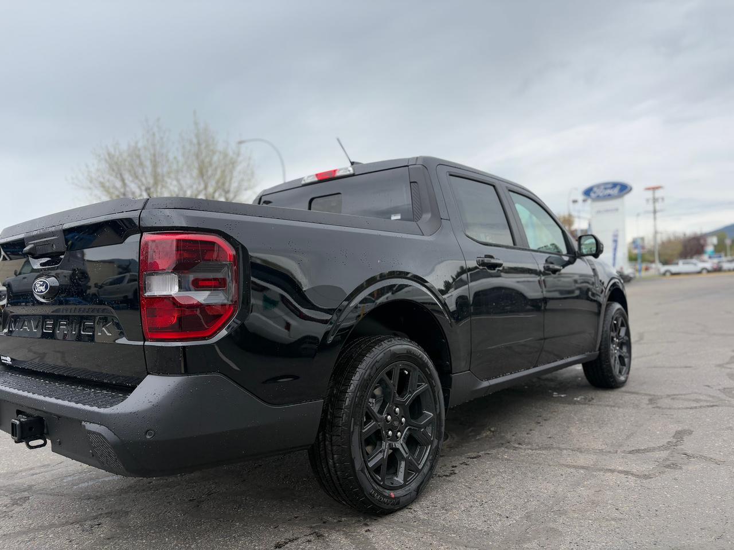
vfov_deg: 53.1
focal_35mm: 26
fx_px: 551
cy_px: 275
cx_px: 367
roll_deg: +1.2
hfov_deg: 67.3
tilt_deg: +1.8
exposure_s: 1/2075
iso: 50
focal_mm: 5.96
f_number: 1.6
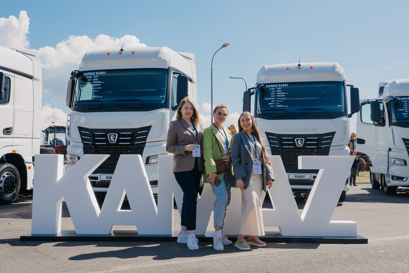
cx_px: 204
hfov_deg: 54.4
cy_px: 136
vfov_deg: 37.9
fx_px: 398
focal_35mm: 35
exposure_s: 1/160
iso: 160
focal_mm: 35
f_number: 11
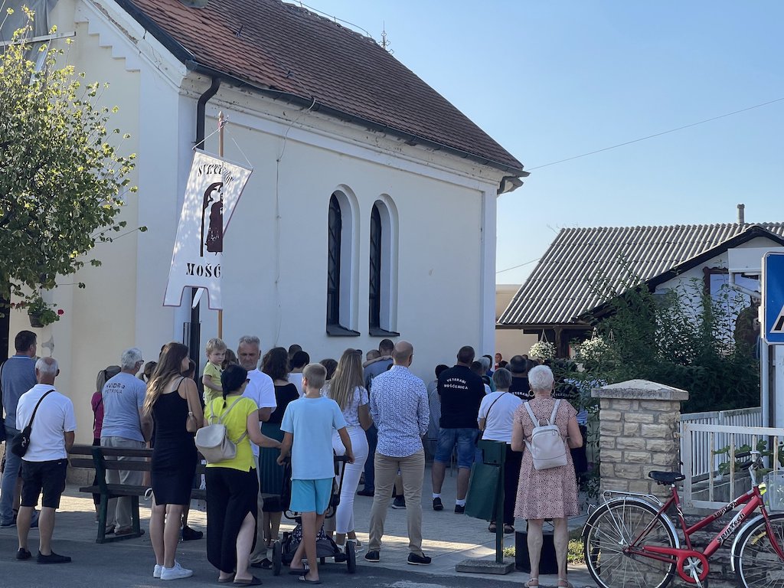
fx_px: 1450
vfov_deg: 22.9
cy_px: 294
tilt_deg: +2.7
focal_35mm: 64
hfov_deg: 30.3
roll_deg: -0.5
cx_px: 392
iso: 20
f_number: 2.2
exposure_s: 1/737
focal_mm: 7.5
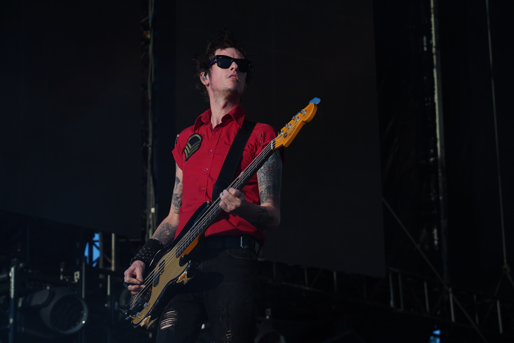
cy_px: 172
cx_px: 257
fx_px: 1499
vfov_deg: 13.0
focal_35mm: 105
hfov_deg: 19.5
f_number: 7.1
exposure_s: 1/400
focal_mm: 105
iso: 100
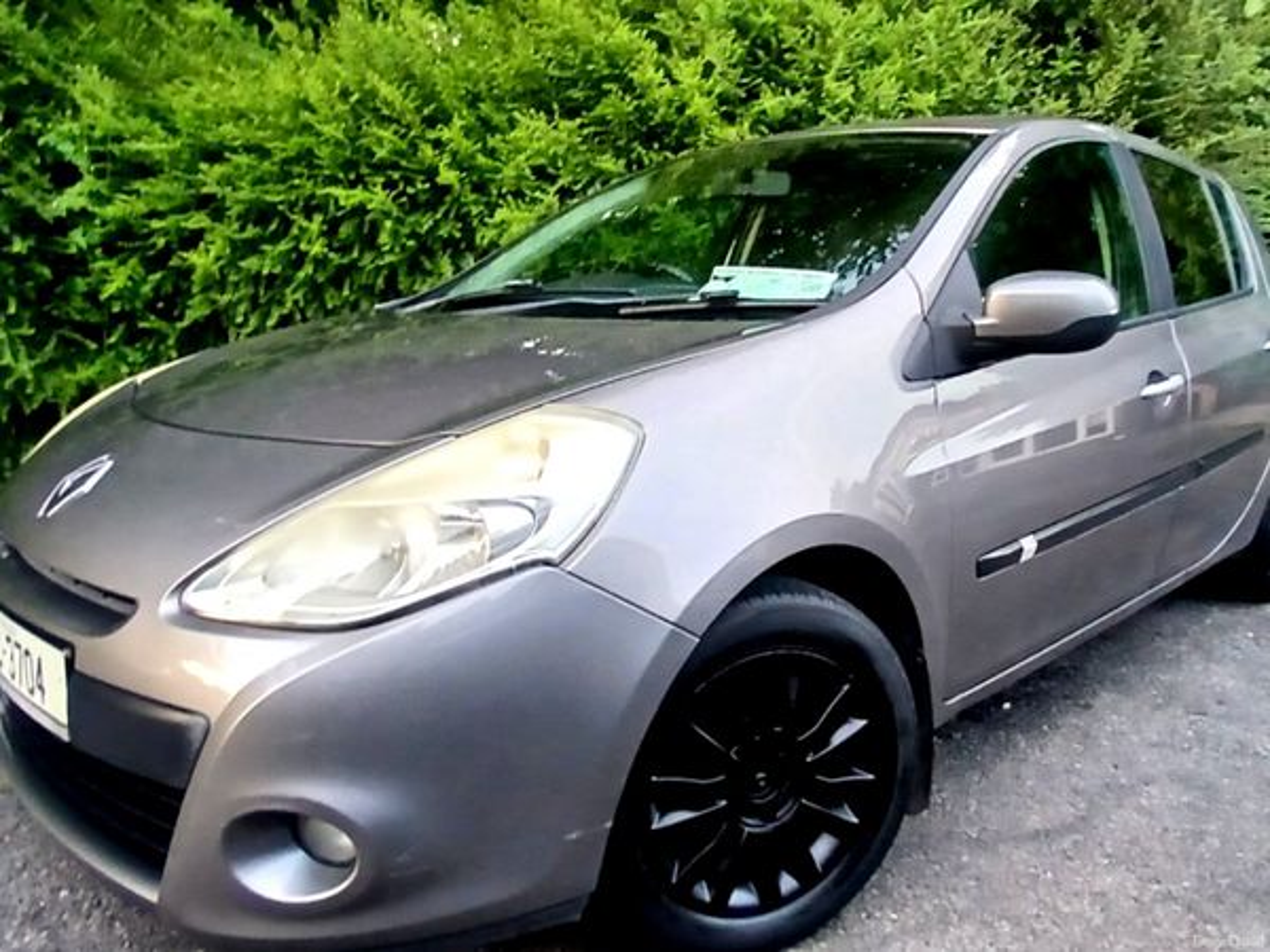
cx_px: 635
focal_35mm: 17
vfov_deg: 74.7
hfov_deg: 91.0
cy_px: 476
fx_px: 624
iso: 100
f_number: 2.2
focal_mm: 1.4
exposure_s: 1/33.3
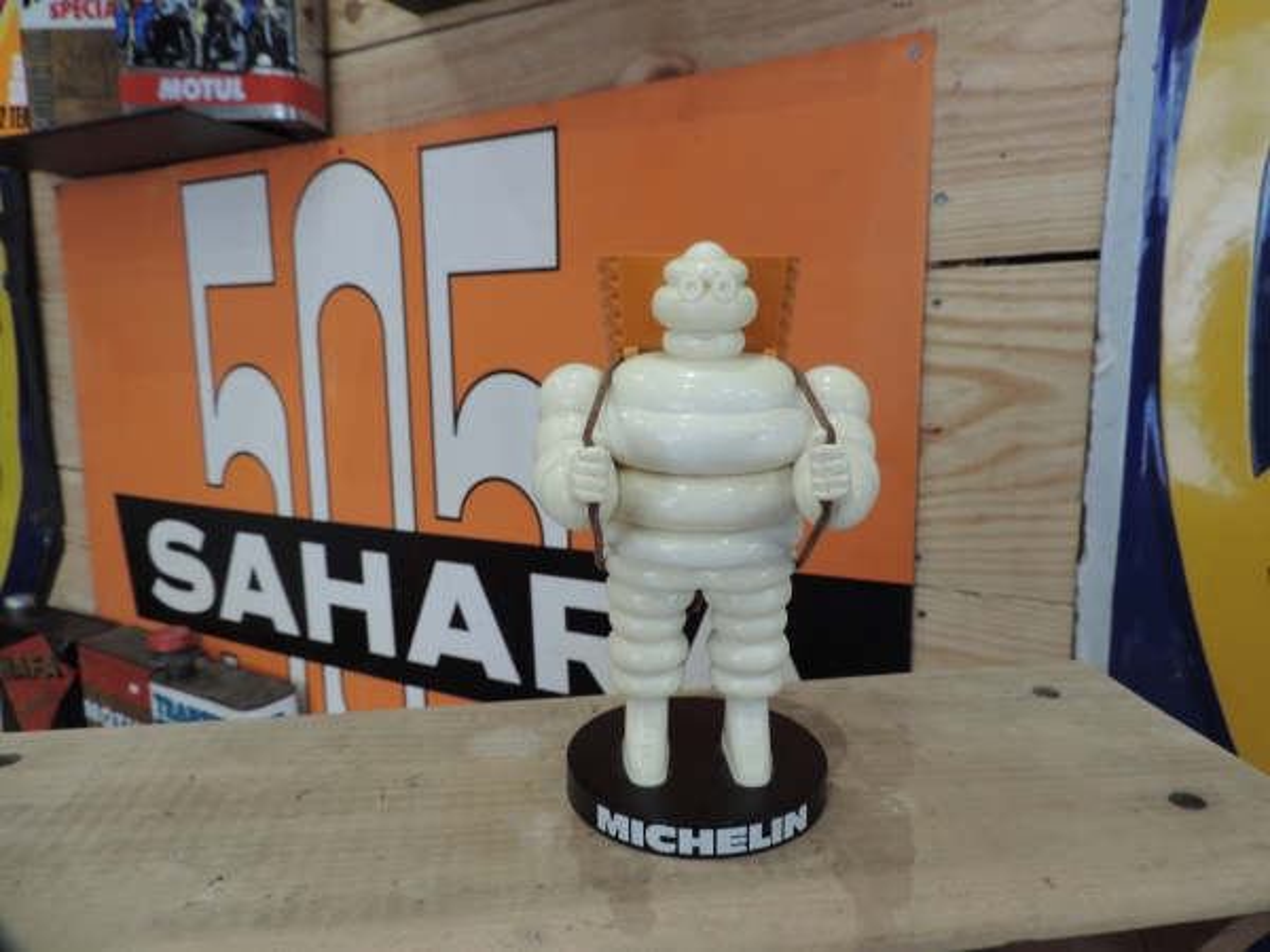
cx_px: 635
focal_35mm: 24
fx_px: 881
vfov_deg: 56.8
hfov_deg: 71.6
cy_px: 476
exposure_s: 1/30
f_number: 3
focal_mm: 4.3
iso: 160
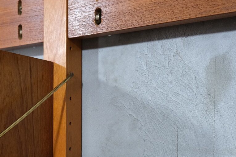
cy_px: 112
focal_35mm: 50
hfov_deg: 38.5
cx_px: 58
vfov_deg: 26.8
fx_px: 328
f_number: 4
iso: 1600
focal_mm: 20.2
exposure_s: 1/28
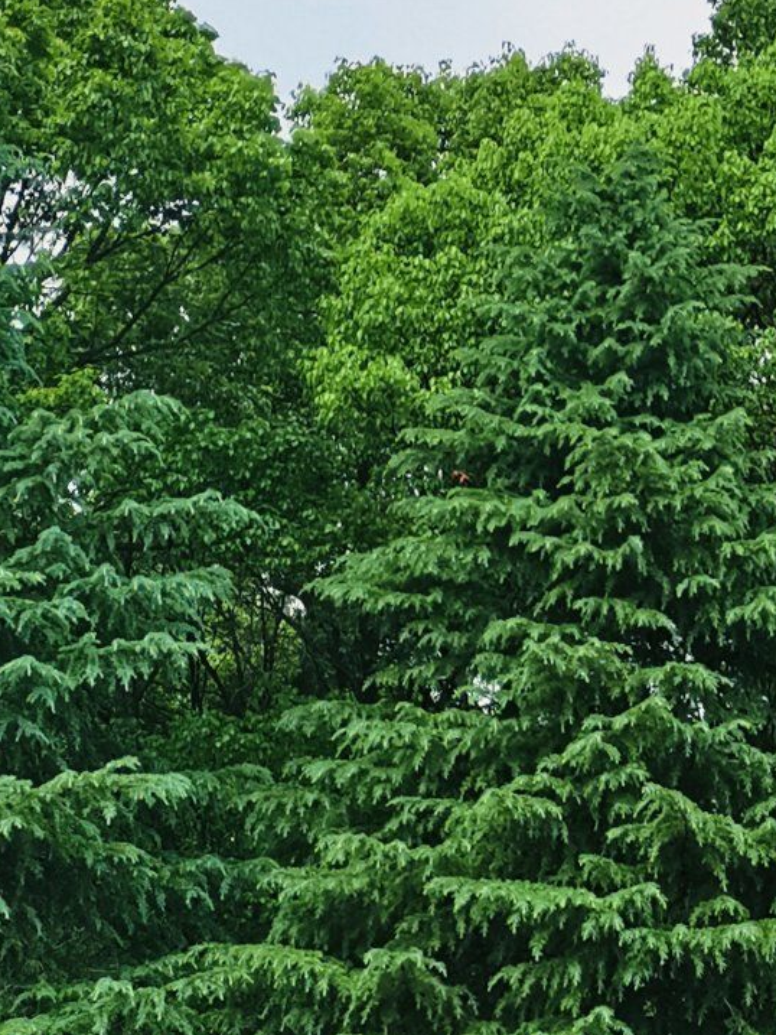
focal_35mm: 99
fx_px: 2958
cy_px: 416
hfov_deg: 13.9
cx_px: 1194
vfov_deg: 19.8
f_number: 1.8
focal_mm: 5.58
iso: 50
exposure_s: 1/2000
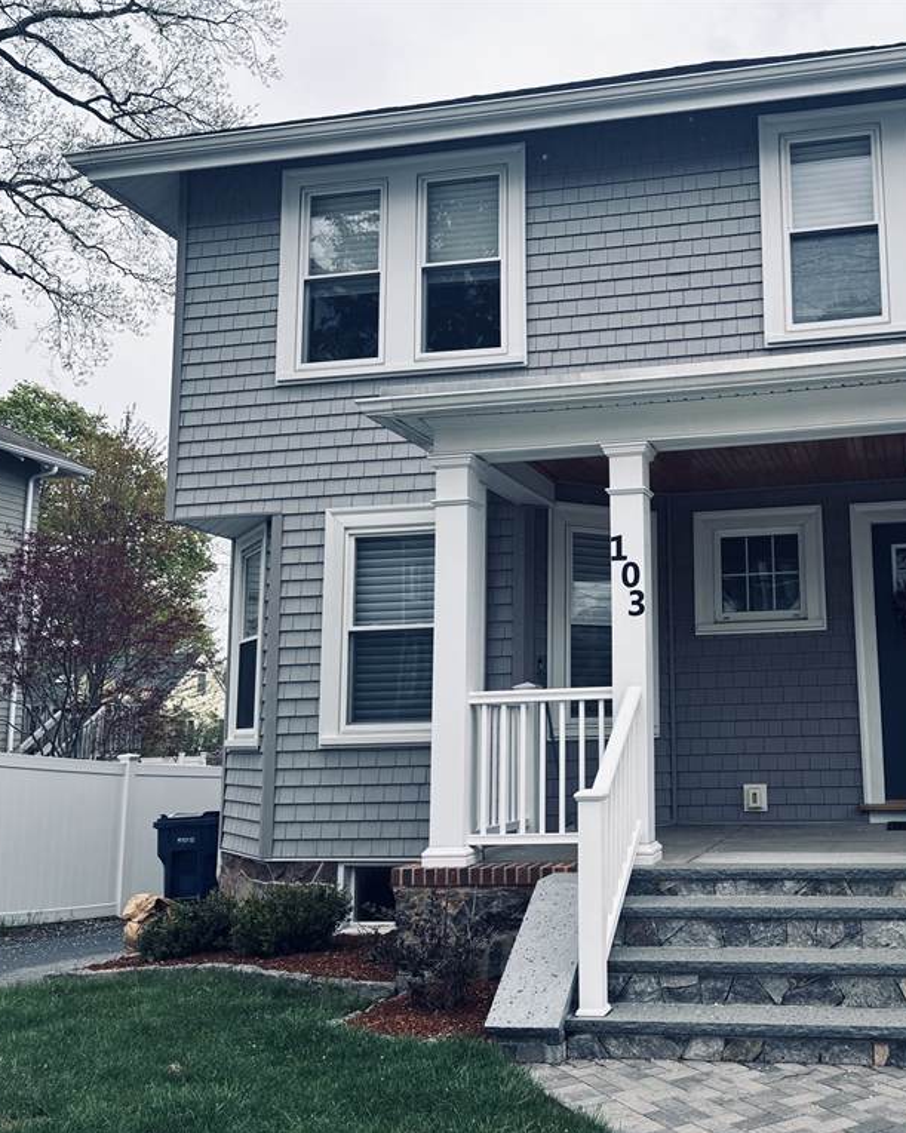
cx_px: 690
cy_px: 568
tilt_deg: +8.9
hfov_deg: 41.9
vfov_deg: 52.8
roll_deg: +1.5
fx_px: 1140
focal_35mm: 34
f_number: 1.6
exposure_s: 1/369
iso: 50
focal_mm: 5.96
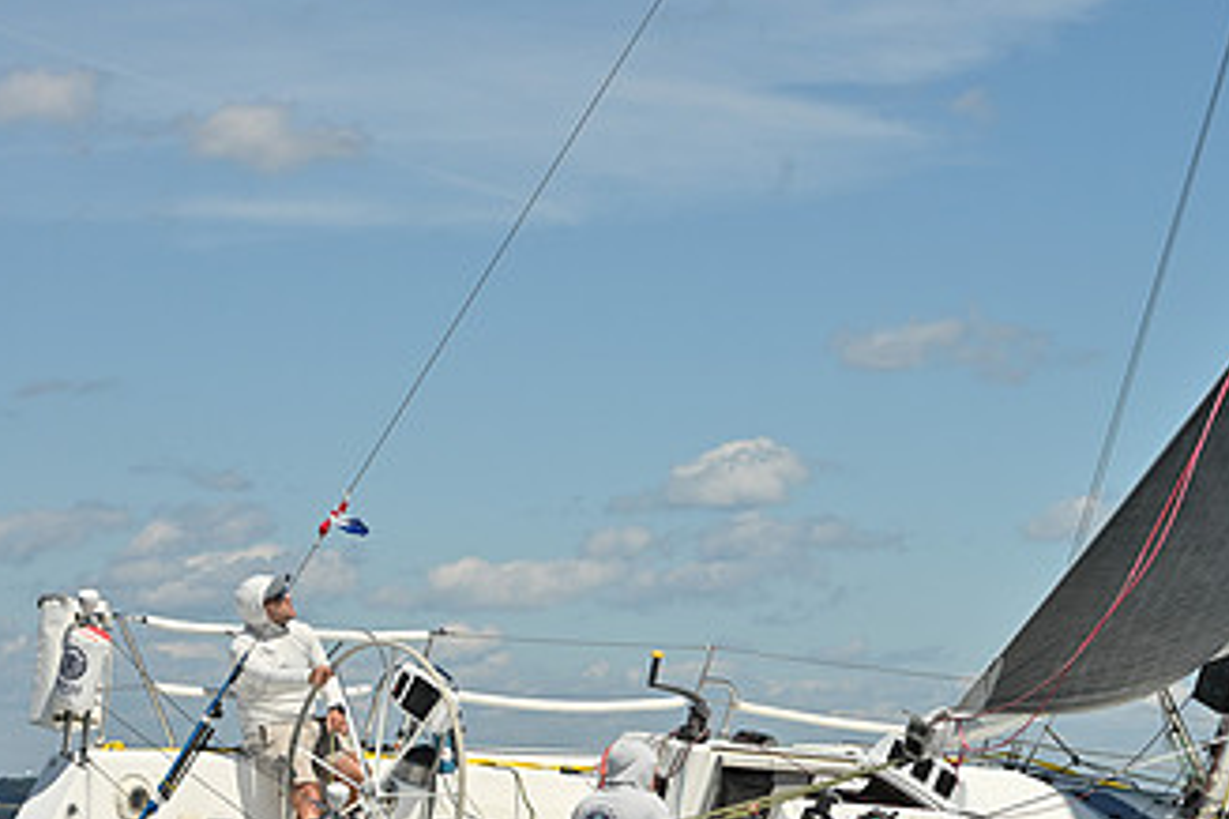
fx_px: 4540
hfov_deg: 15.3
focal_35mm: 133
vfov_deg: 10.3
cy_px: 652
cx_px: 977
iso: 250
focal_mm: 75
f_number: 10
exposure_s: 1/1250
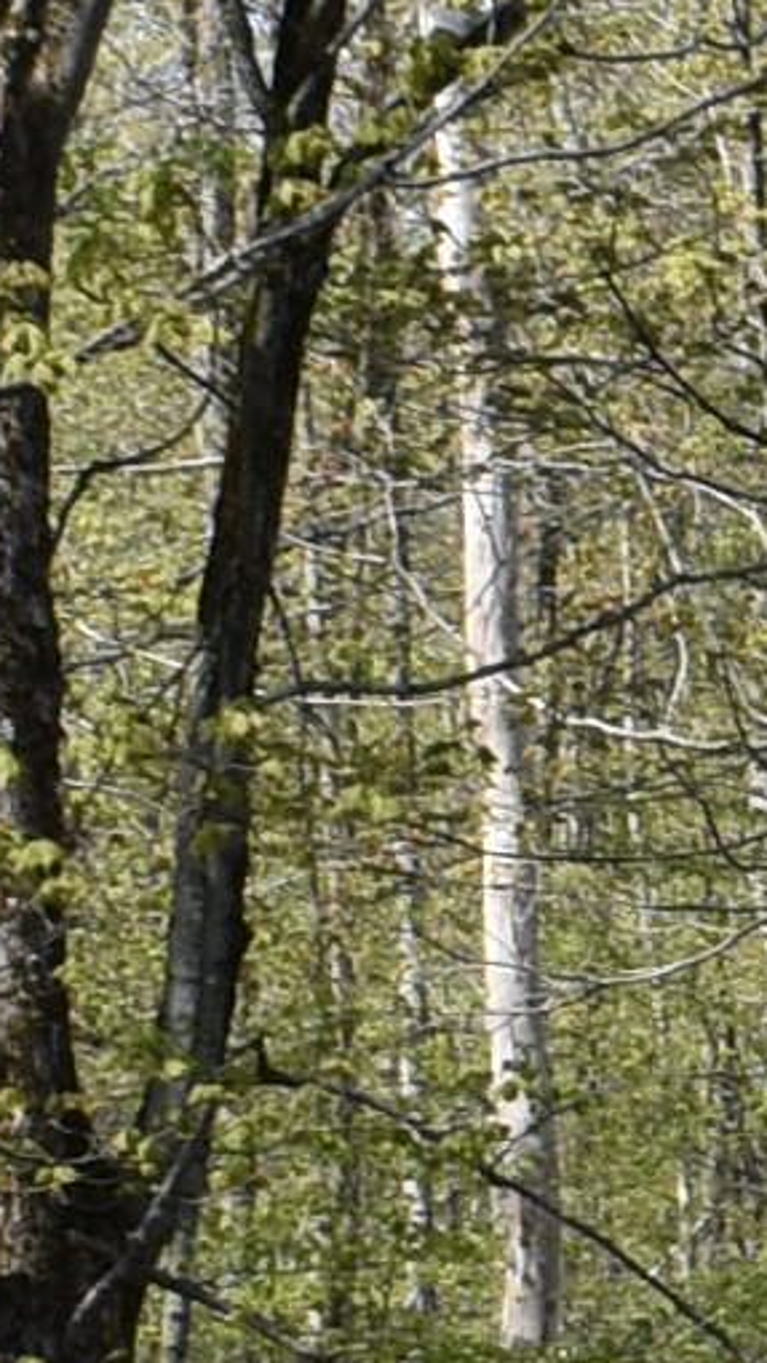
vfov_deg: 6.2
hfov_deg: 3.4
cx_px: 2213
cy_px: 1593
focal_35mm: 347
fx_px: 12528
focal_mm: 25
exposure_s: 1/250
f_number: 8
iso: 200
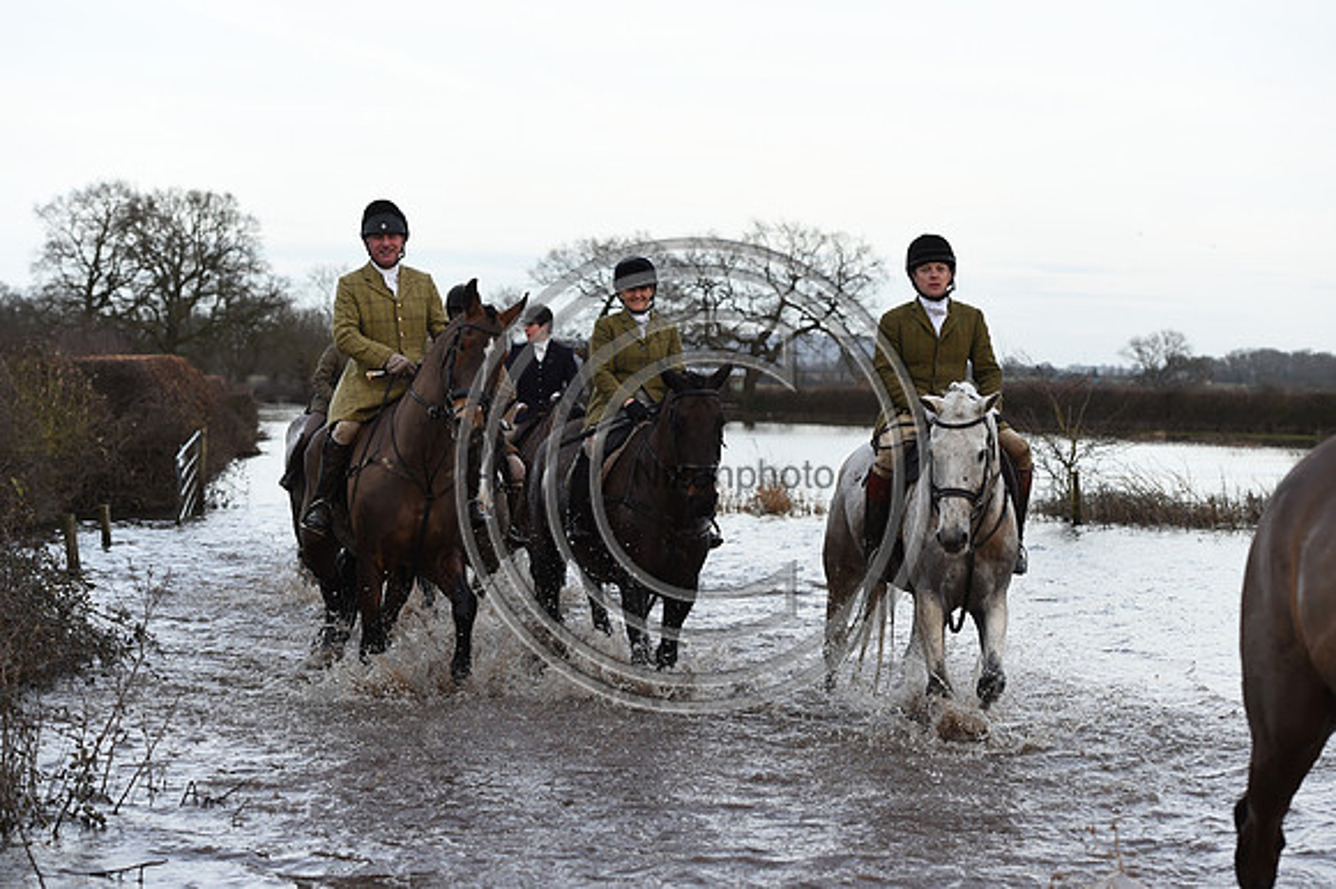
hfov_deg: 25.4
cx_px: 668
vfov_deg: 17.0
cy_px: 444
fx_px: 2967
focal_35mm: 80
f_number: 4.5
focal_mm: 80
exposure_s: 1/1000
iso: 1400
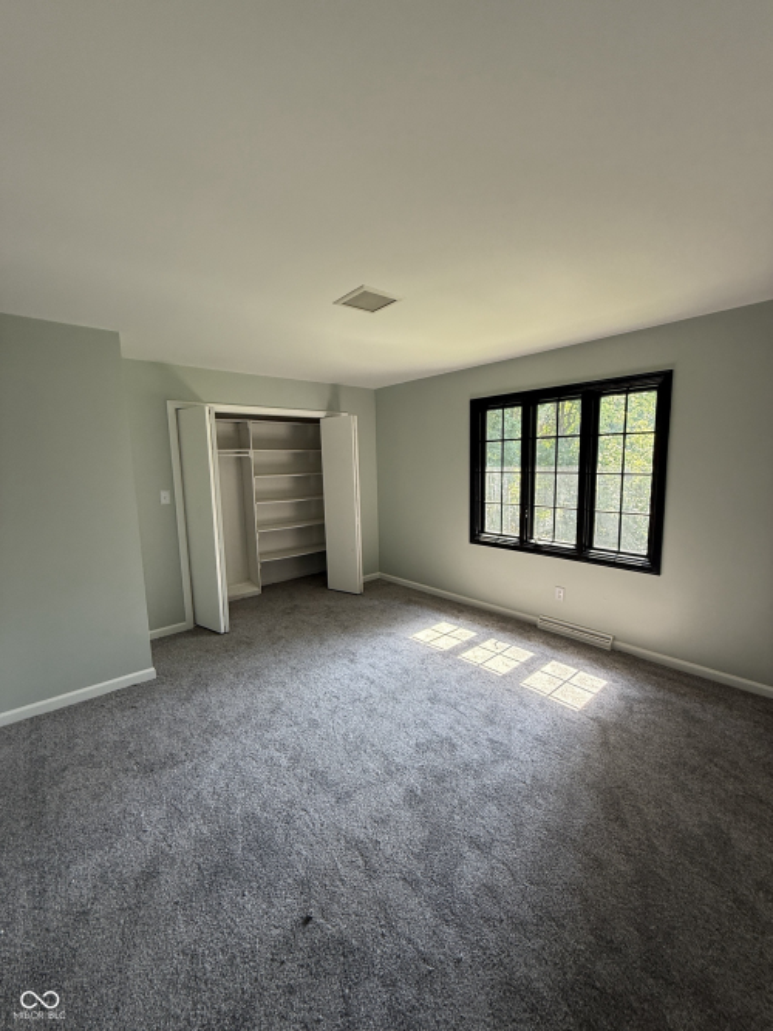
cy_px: 516
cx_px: 386
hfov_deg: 85.7
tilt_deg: -6.6
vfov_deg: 102.1
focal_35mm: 14
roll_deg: +0.5
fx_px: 417
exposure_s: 1/99
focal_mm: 2.22
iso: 125
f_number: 2.2
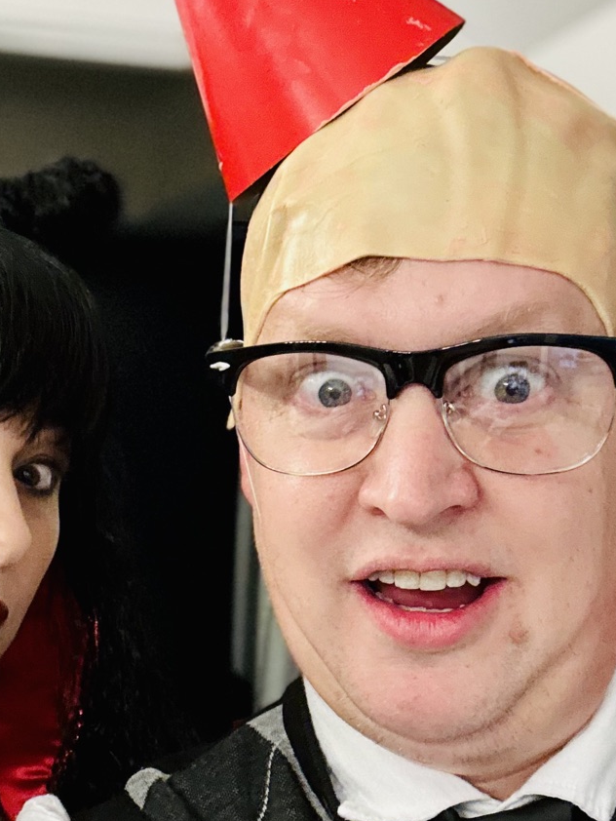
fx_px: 1352
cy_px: 521
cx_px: 171
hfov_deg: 25.4
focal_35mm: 57
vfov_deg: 33.6
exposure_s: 1/60
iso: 320
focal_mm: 2.69
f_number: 1.9
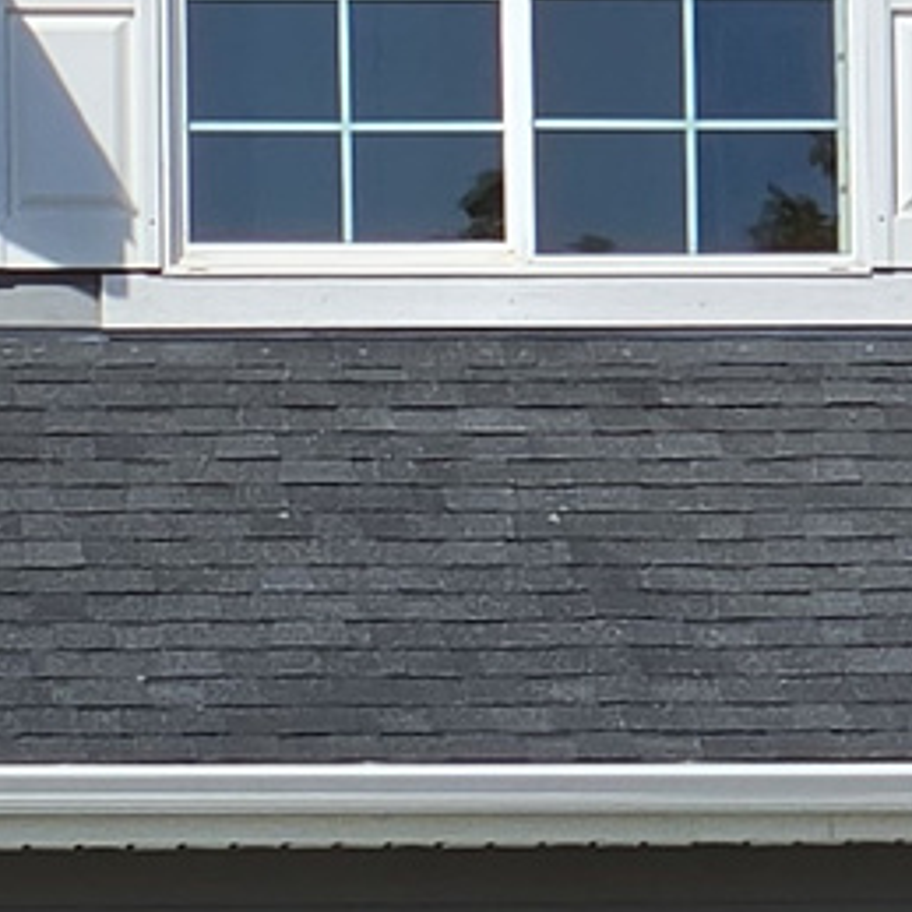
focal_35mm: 482
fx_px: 14367
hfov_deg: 3.6
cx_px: -768
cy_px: 641
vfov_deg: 3.6
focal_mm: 7
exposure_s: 1/1111
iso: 25
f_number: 2.4
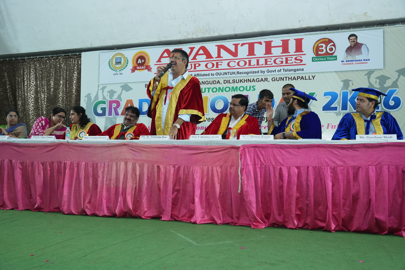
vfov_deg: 38.8
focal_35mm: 34
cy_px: 135
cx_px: 202
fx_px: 384
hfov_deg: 55.7
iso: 2000
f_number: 5.6
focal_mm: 34.1
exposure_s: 1/125
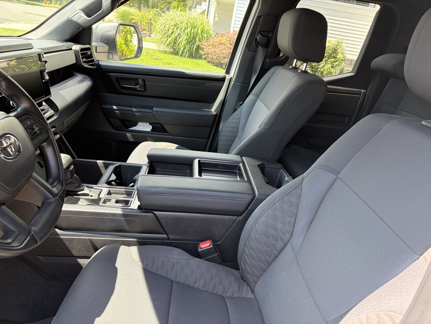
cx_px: 216
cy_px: 162
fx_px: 324
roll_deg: -10.5
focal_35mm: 26
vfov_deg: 53.1
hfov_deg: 67.3
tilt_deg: -21.9
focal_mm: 5.96
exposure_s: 1/222
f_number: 1.6
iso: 100
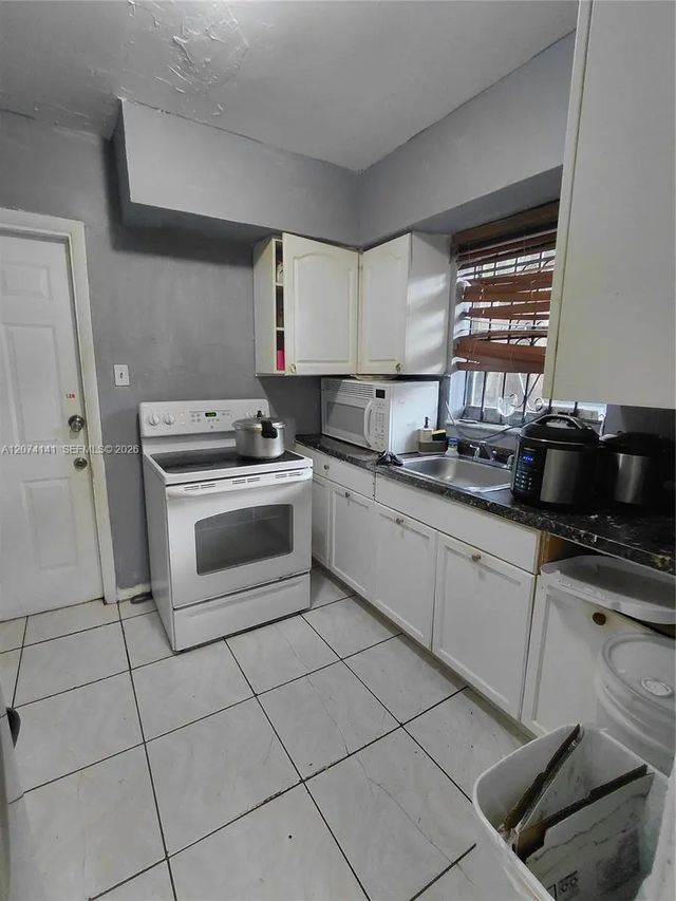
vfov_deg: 94.5
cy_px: 450
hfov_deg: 78.1
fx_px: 417
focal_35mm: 16
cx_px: 338
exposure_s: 1/40
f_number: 2.2
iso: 250
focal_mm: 1.64
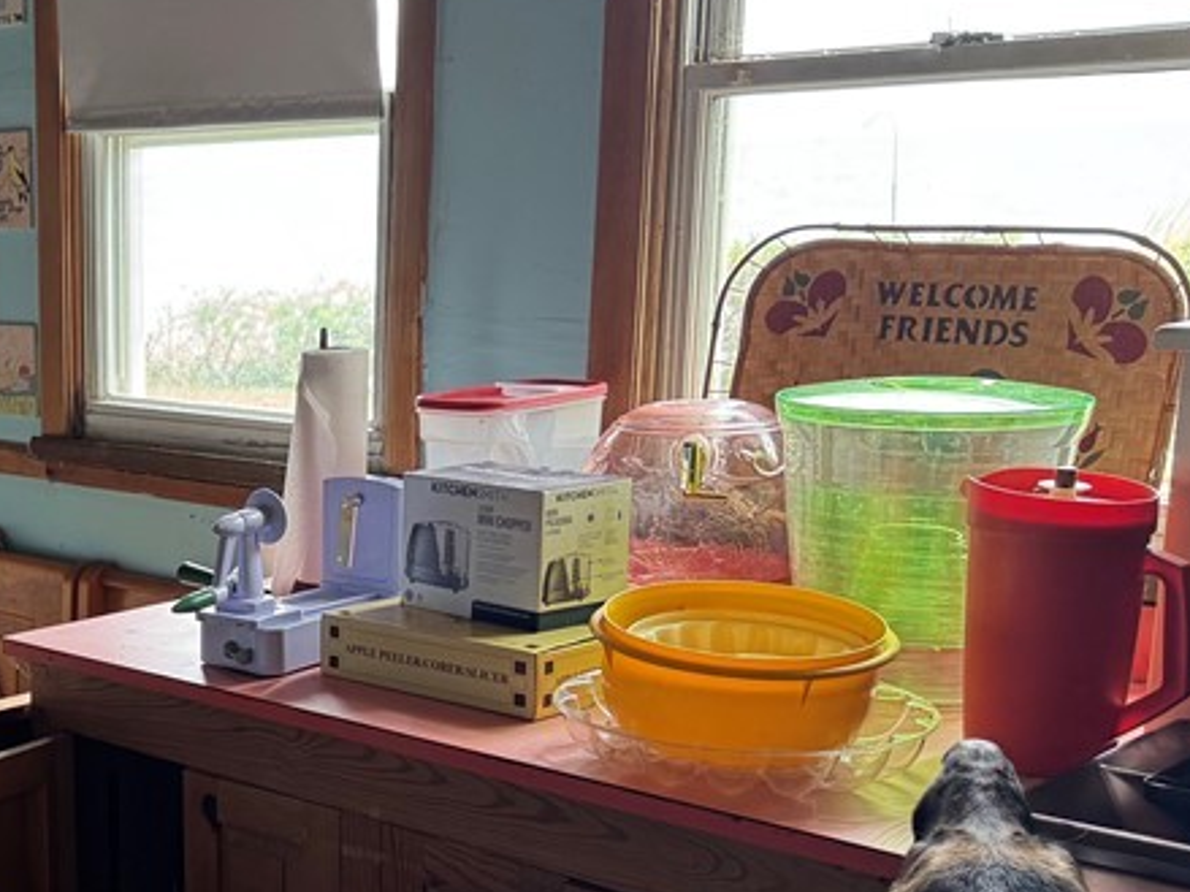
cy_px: 653
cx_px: -70
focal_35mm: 56
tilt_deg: -13.7
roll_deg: +2.3
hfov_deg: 31.1
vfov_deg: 25.8
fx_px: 1925
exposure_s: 1/121
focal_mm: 6.76
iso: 160
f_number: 1.78
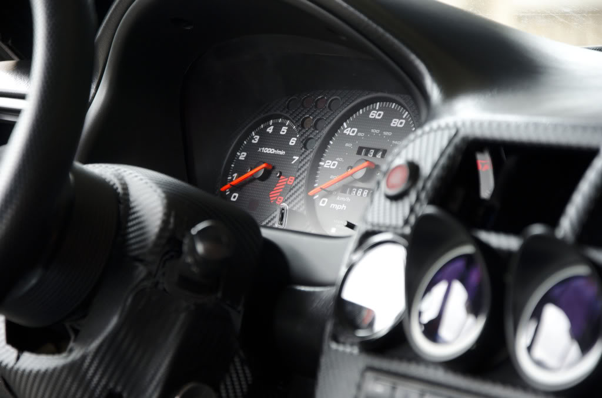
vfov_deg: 9.9
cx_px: 301
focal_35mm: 138
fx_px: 2303
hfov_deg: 14.9
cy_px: 199
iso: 800
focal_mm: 92
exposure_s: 1/40
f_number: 5.6
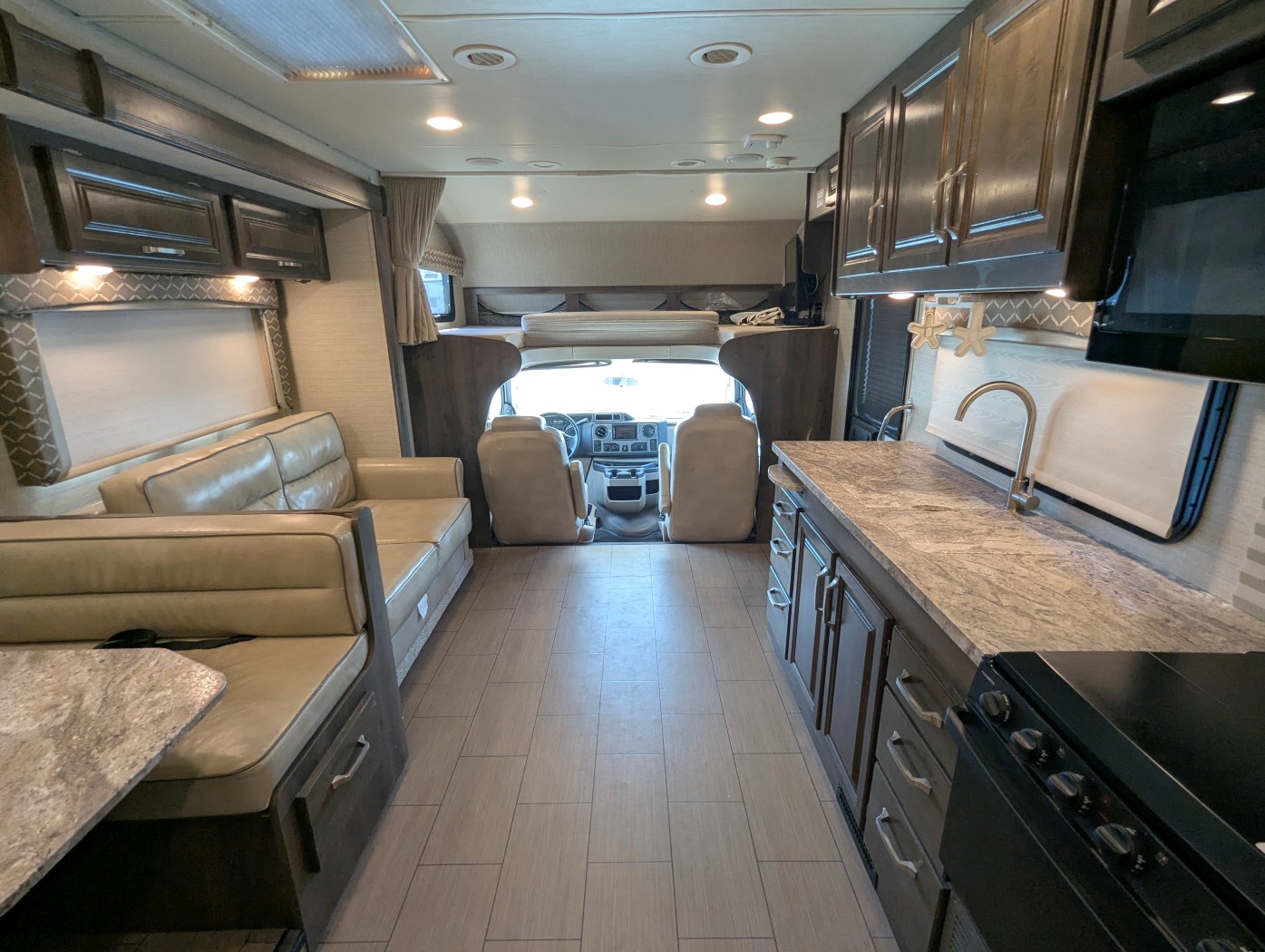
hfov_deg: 94.4
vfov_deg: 78.2
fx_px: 585
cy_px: 476
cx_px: 632
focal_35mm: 16
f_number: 2.2
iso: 103
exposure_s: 1/34.7
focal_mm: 2.35
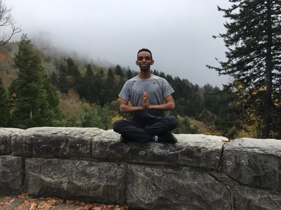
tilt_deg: -6.4
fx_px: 235
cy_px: 105
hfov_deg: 61.7
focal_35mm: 29
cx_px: 140
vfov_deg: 48.2
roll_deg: +2.1
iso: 25
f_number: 2.2
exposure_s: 1/591
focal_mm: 4.15
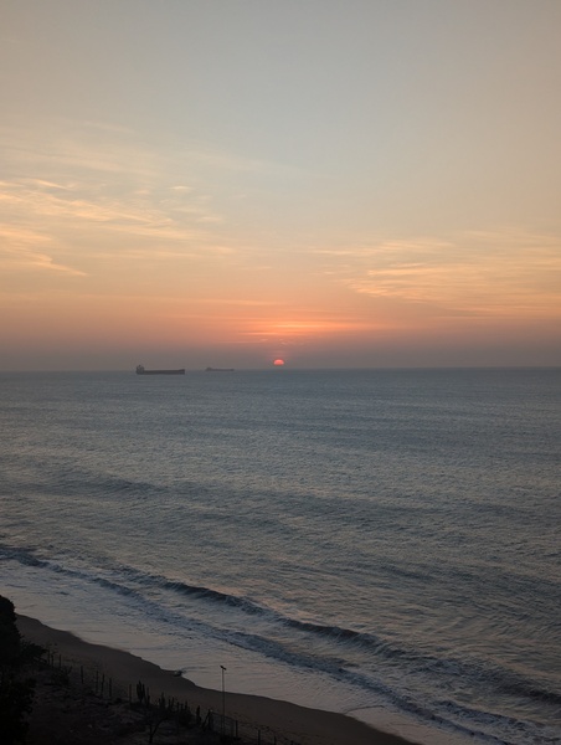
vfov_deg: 39.6
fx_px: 1034
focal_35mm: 48
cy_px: 372
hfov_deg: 30.3
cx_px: 280
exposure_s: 1/926
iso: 40
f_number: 1.85
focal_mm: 6.81
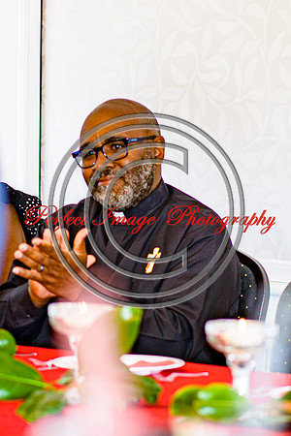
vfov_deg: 6.6
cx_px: 58
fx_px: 3766
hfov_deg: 4.4
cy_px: 216
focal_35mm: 311
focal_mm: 105
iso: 180
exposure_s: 1/125
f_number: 1.8
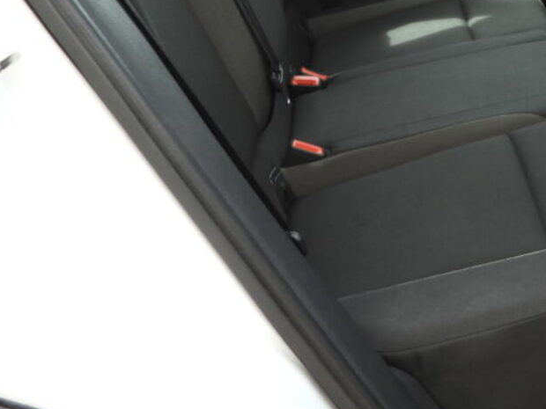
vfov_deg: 22.9
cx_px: 533
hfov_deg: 29.4
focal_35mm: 62
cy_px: 25
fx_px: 978
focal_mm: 4.3
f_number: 2.8
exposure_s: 1/80
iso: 100
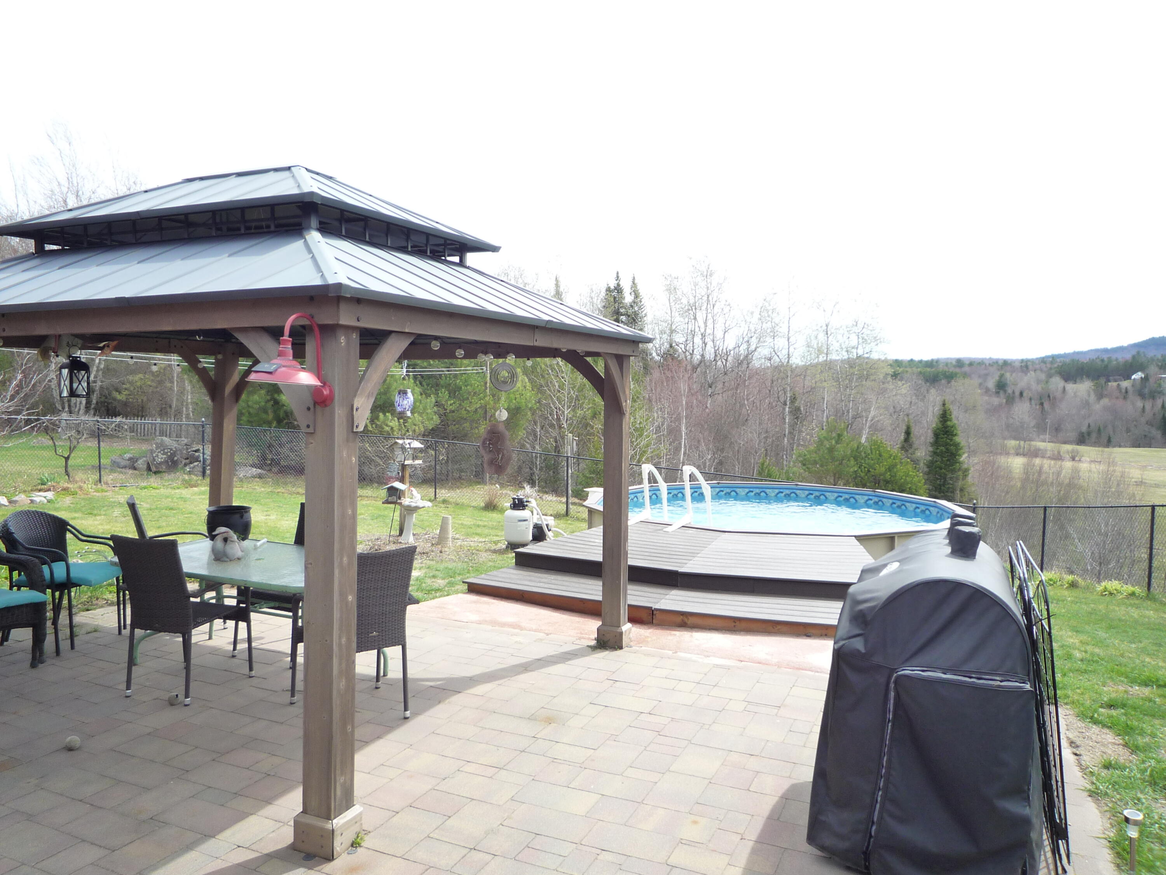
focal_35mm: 25
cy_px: 438
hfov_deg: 69.4
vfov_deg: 54.9
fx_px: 842
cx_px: 583
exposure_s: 1/400
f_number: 2.8
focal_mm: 4.4
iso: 160
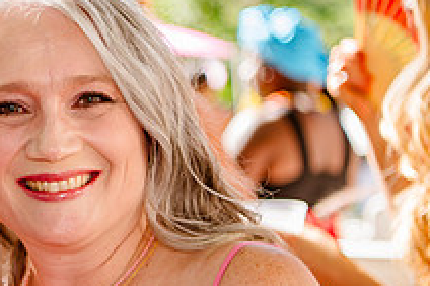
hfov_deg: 14.5
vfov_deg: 10.0
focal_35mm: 137
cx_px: -81
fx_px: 1635
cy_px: 120
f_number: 2.8
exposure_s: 1/400
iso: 200
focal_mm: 50
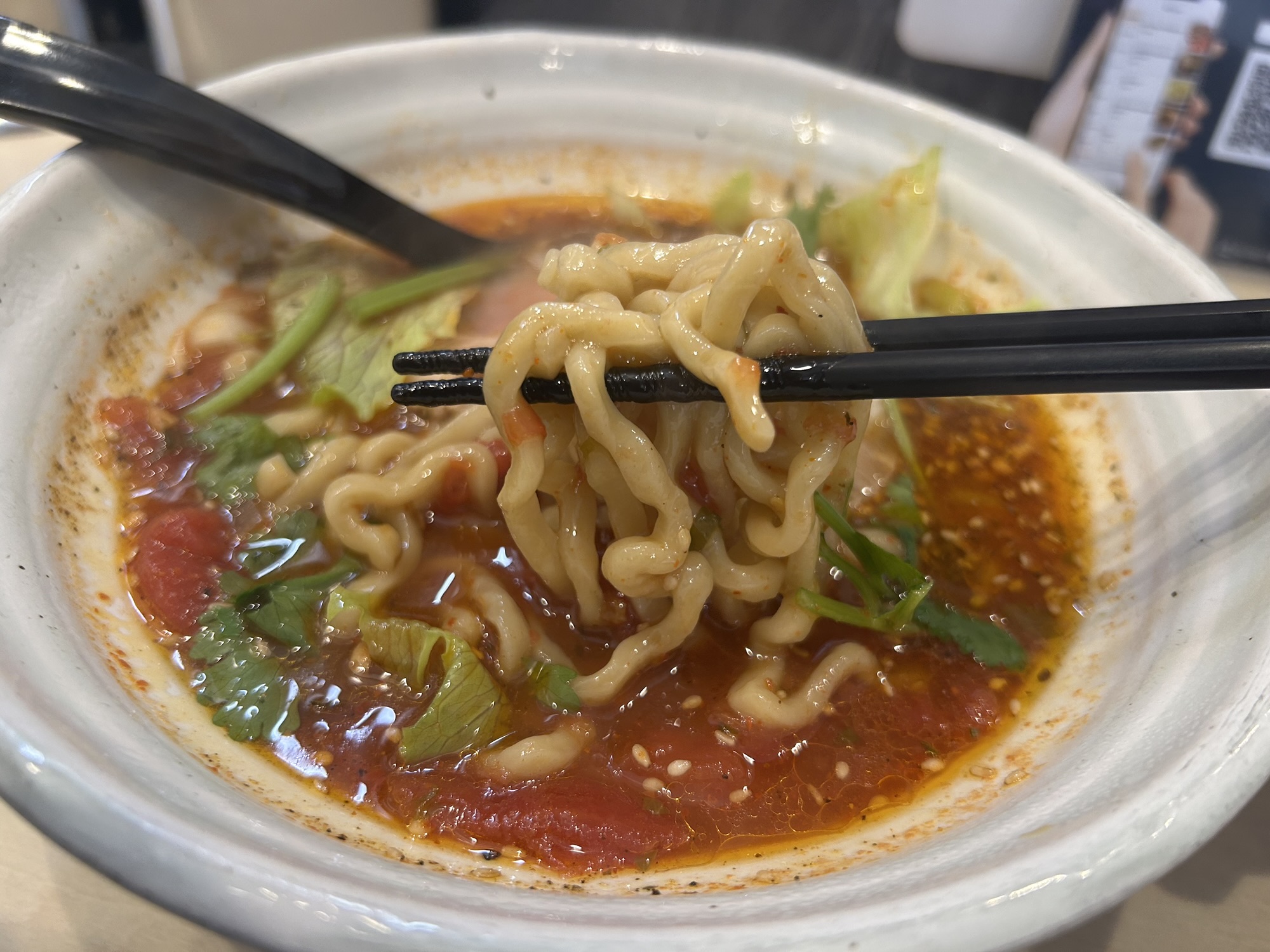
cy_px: 476
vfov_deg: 53.1
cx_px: 635
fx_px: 954
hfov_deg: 67.3
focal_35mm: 26
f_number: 1.5
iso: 125
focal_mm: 5.7
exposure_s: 1/100
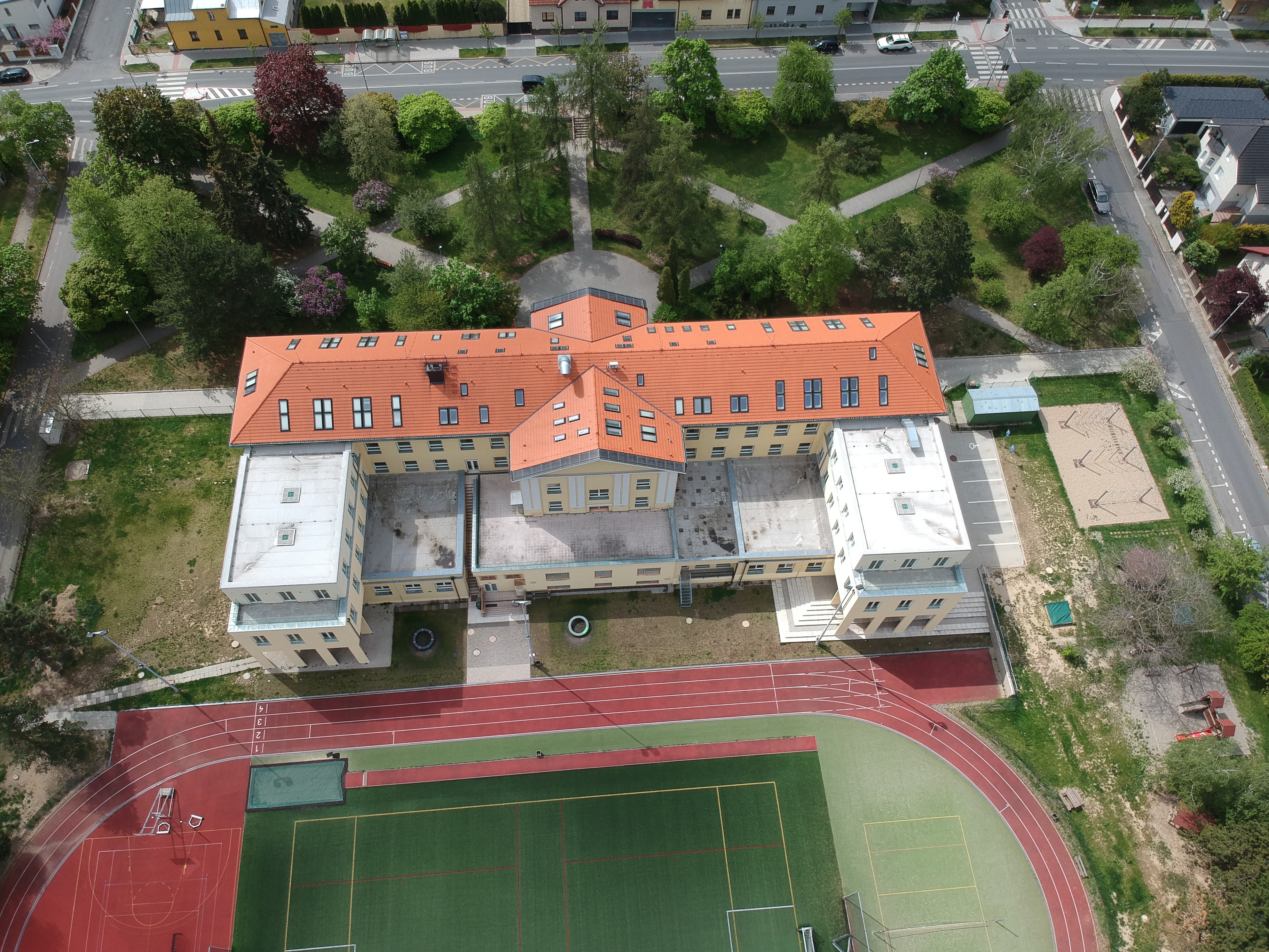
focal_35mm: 25
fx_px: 916
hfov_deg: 69.4
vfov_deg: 54.9
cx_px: 634
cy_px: 476
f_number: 2.6
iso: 100
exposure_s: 1/1250
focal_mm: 4.49
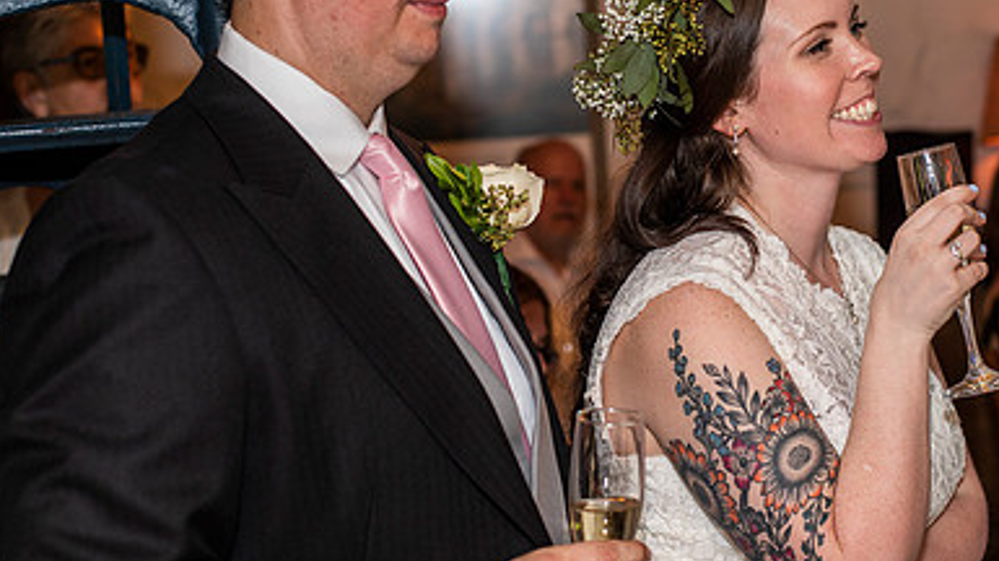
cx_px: 682
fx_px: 2091
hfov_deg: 26.7
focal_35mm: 79
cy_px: 183
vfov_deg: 15.2
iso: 500
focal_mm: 50
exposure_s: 1/100
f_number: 3.2
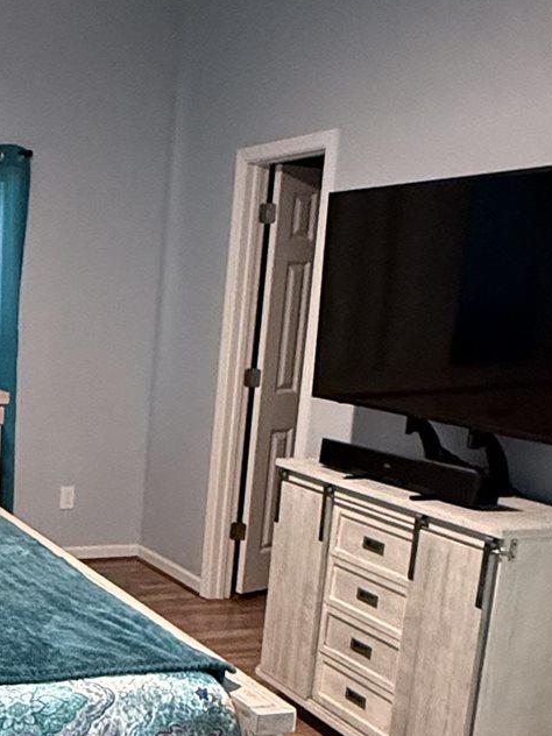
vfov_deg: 36.7
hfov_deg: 26.3
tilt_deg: -12.9
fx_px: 1084
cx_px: -61
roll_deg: -1.5
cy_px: 545
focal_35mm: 51
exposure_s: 1/60
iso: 1000
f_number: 2.2
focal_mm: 2.22
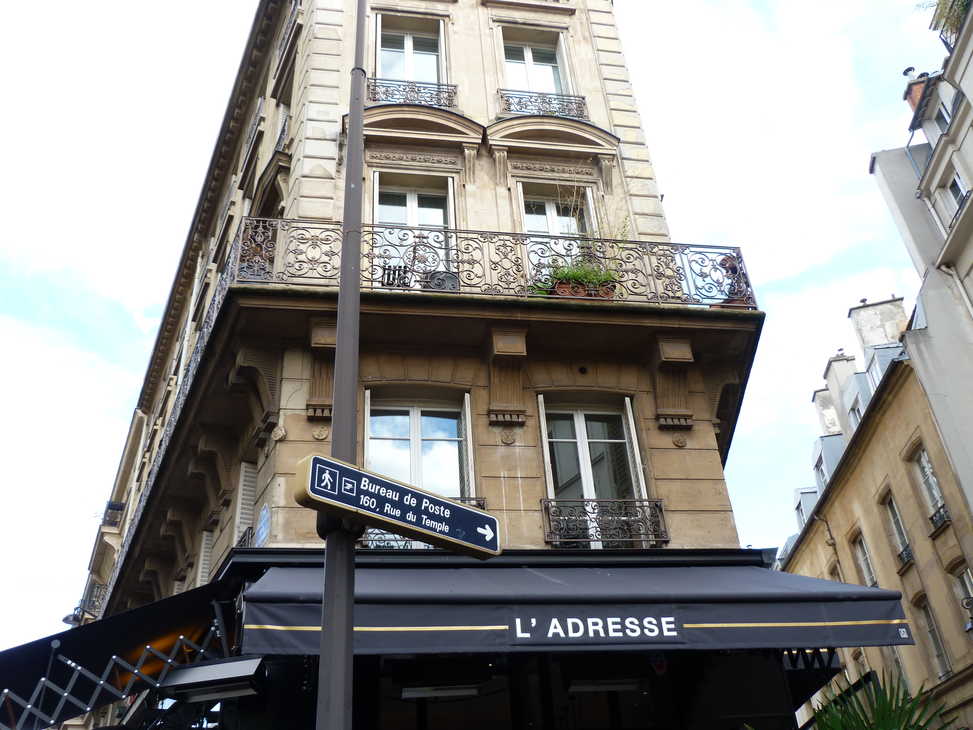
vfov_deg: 48.2
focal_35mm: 29
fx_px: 815
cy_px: 365
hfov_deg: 61.7
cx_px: 486
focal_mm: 5.2
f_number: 3.6
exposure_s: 1/125
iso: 80
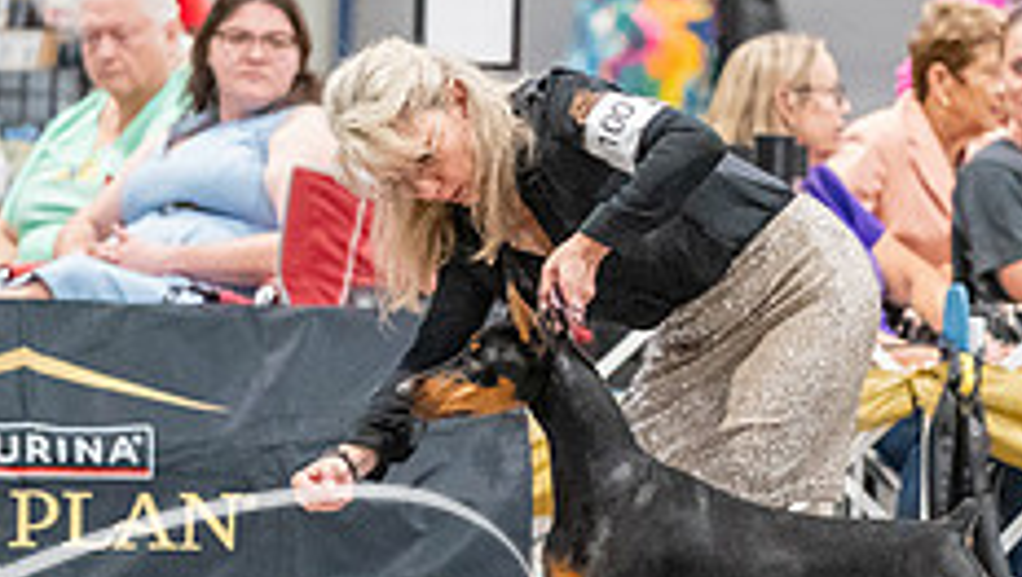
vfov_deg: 2.6
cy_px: 333
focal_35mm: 476
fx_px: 12911
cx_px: 595
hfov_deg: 4.5
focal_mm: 182
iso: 12800
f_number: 2.8
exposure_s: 1/320
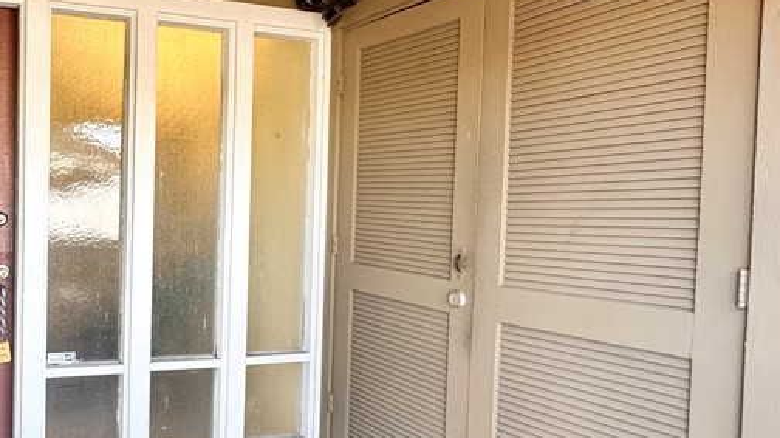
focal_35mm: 31
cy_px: 228
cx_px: 111
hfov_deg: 56.1
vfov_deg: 37.7
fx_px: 641
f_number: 2.2
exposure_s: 1/99
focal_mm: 2.22
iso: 100
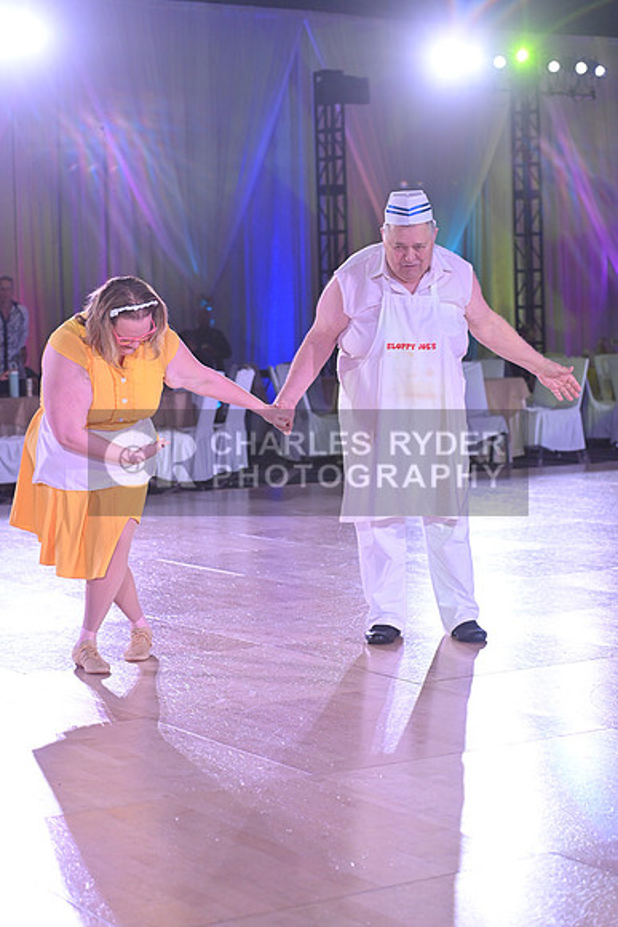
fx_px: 1801
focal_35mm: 70
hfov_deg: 19.5
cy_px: 464
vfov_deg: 28.8
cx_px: 309
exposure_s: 1/400
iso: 1600
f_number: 4.5
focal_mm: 70
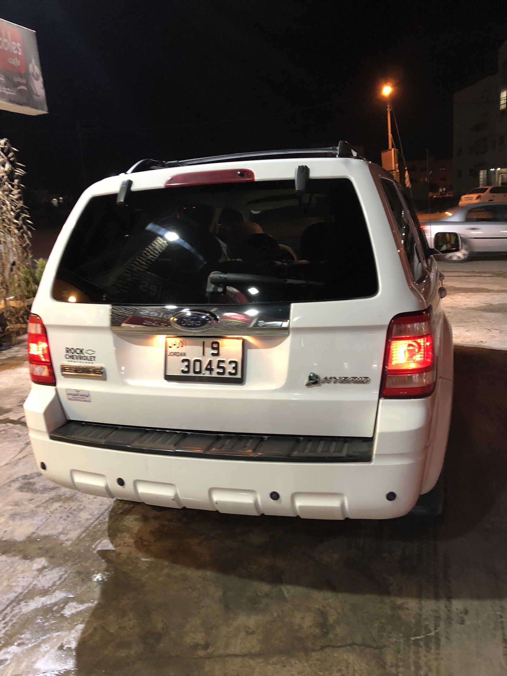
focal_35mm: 28
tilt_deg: -13.3
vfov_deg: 63.4
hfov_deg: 49.7
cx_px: 254
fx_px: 547
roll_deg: +5.0
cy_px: 338
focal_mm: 4
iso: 100
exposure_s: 1/10
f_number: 1.8
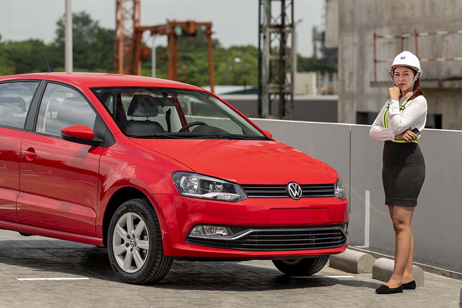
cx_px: 231
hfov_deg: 19.5
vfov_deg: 13.0
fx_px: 1347
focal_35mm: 105
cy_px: 154
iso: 40
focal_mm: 105
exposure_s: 1/250
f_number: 3.2
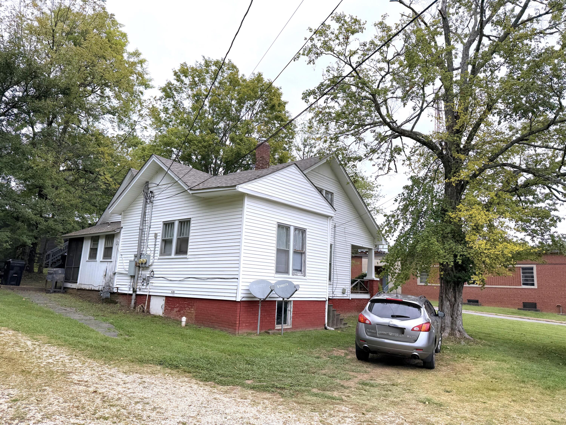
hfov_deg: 71.6
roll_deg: -5.9
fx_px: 392
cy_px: 212
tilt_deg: +8.2
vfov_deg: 56.8
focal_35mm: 24
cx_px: 283
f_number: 1.78
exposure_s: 1/1901
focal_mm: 6.76
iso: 80
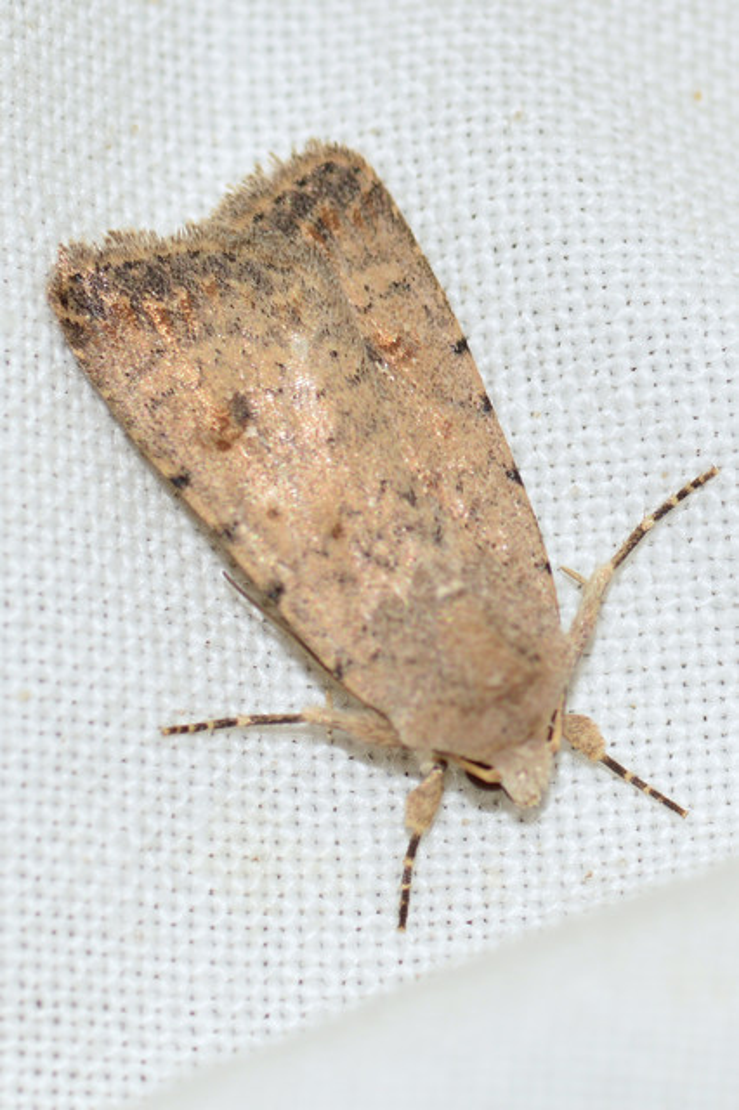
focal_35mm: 150
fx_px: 4623
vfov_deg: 13.7
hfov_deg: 9.1
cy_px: 555
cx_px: 370
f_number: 13
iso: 100
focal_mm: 100
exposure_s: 1/200
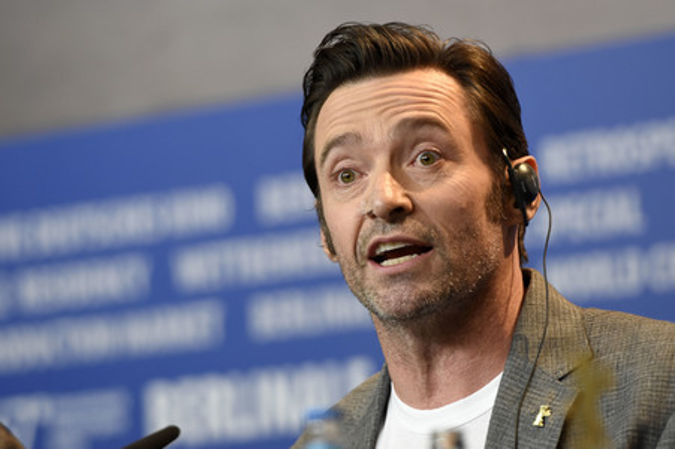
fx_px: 5621
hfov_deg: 6.9
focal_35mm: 300
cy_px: 224
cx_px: 338
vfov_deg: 4.6
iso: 1250
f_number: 3.5
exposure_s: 1/400
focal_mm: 200
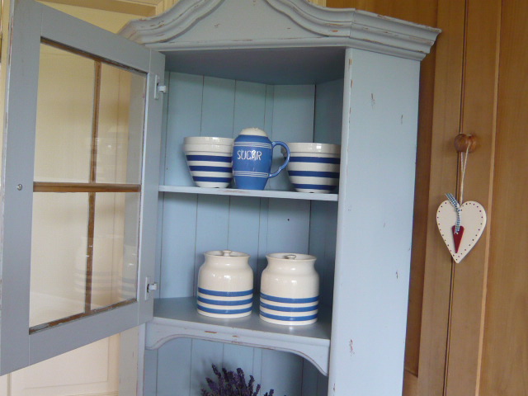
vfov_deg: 40.7
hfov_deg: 52.6
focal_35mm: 35
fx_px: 534
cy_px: 198
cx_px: 264
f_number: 2.8
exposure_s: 1/20
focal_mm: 4.6
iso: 200
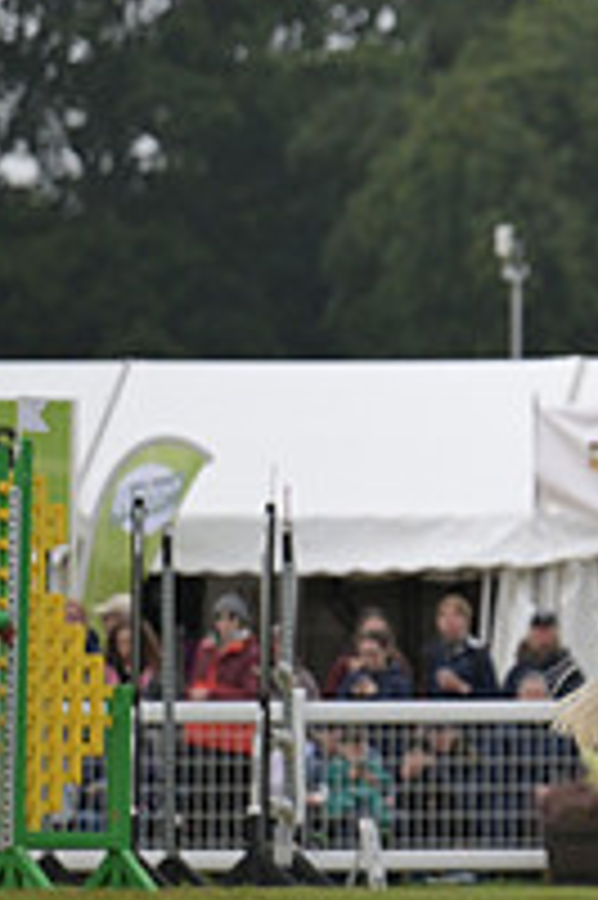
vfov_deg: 3.7
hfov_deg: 2.5
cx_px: 1200
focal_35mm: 552
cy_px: 335
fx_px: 13777
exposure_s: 1/1250
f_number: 4
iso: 800
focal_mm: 190
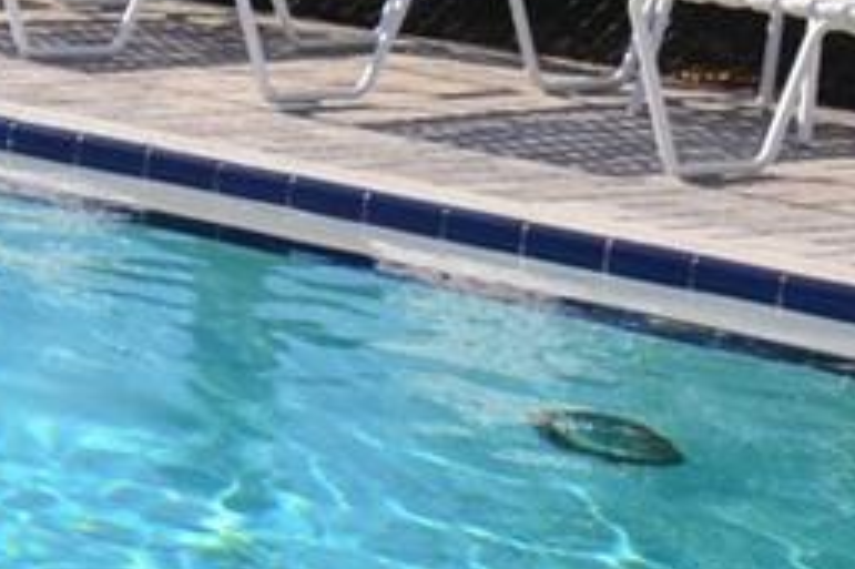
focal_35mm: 196
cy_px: -303
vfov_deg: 6.9
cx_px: -1377
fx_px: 4655
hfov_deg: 9.1
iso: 400
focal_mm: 21
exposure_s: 1/400
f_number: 11
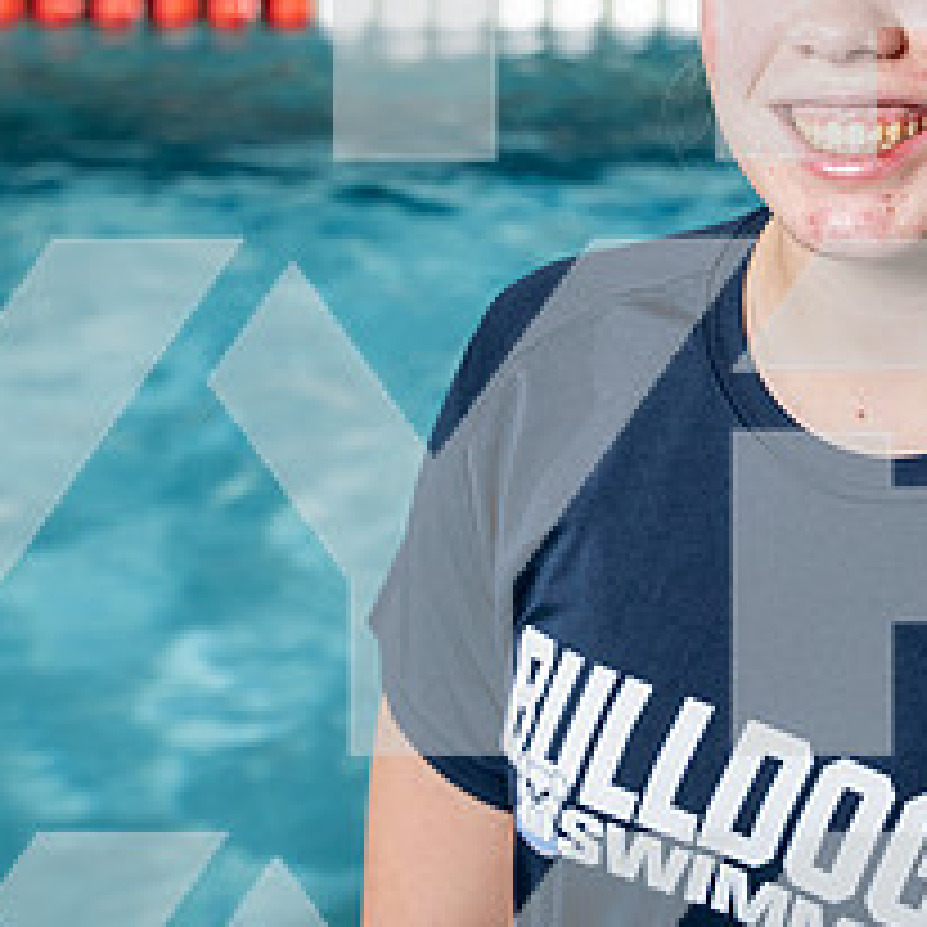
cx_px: 751
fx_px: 5241
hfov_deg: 10.1
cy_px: 496
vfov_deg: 10.1
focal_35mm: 173
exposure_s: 1/250
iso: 400
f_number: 5
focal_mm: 60
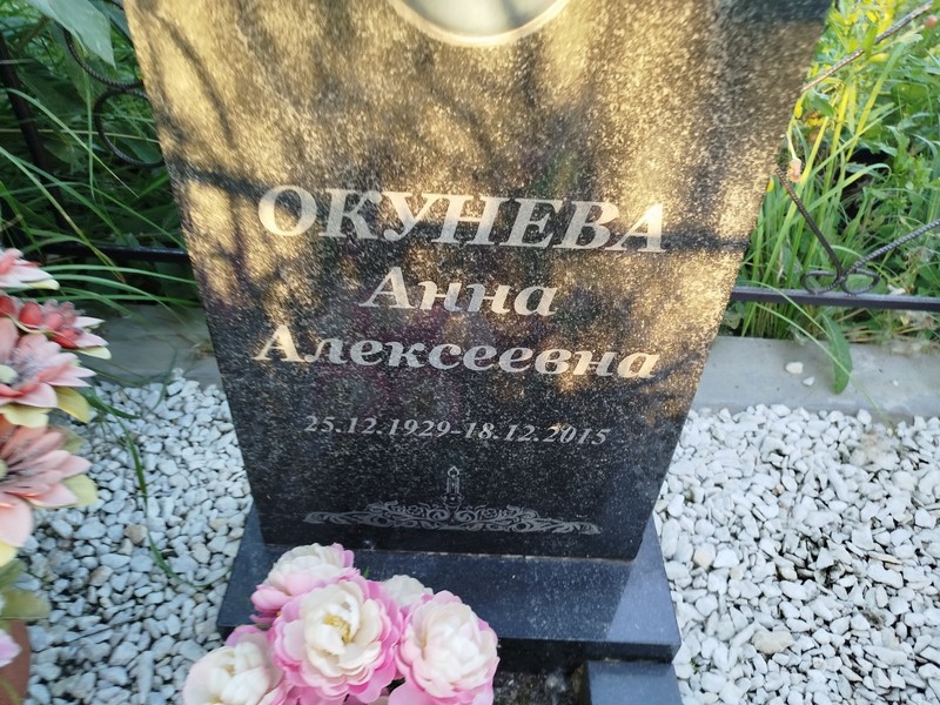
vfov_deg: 56.8
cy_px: 352
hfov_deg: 71.6
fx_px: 652
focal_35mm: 24
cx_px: 470
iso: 100
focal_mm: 5.31
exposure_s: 1/50
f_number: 1.7
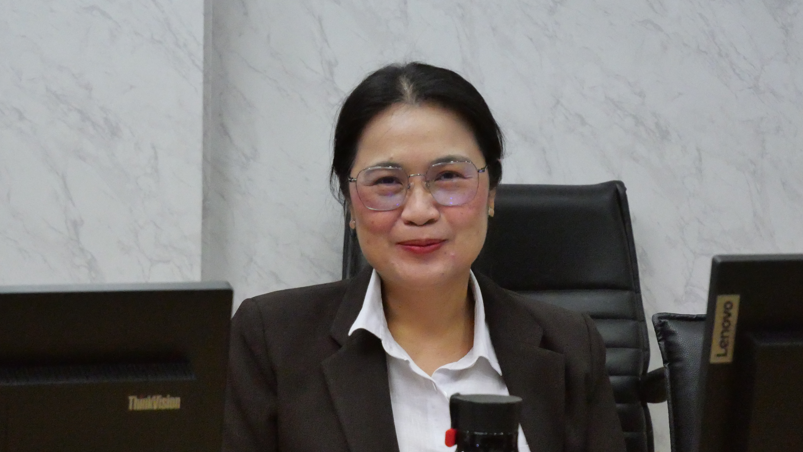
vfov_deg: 8.9
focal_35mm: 137
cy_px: 274
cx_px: 398
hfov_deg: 15.7
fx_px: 2917
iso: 6400
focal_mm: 53
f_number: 5.6
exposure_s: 1/160
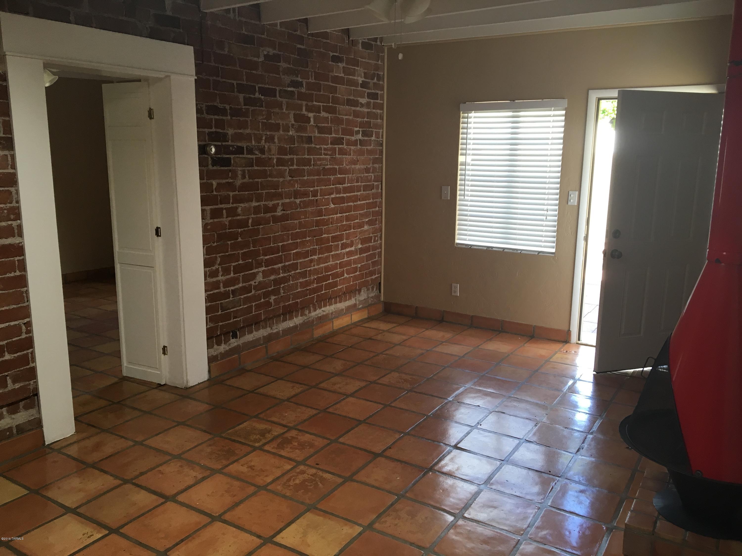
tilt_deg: -11.9
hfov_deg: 61.7
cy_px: 278
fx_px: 622
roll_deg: -0.2
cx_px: 371
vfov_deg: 48.2
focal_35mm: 29
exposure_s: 1/30
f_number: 2.2
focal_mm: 4.15
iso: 25
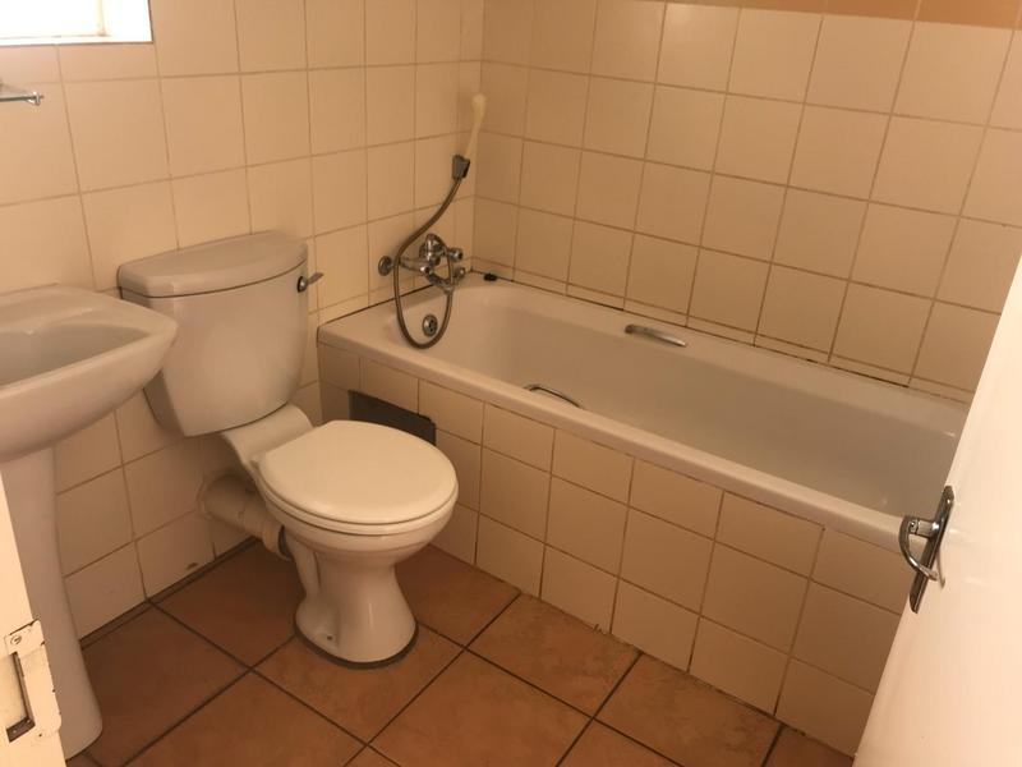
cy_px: 384
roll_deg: -4.6
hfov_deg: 63.4
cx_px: 511
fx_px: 827
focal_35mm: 28
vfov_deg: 49.7
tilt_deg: -24.1
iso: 32
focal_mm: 3.99
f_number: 1.8
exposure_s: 1/50
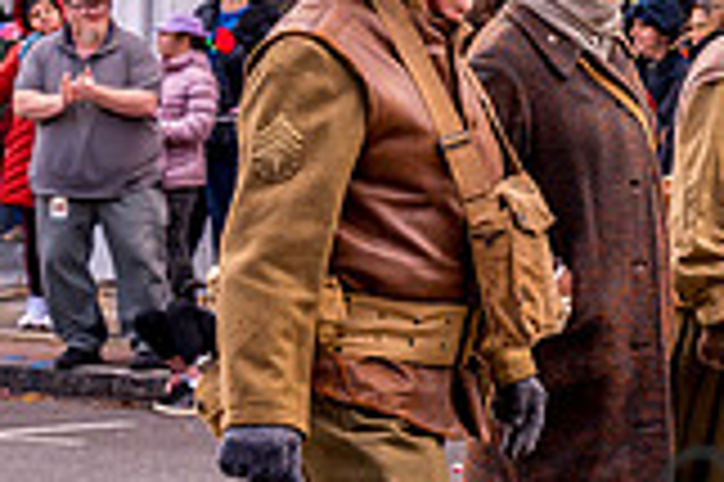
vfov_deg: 8.8
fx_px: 3114
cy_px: 246
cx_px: 1156
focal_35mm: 155
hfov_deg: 12.5
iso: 800
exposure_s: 1/400
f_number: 6.3
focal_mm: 43
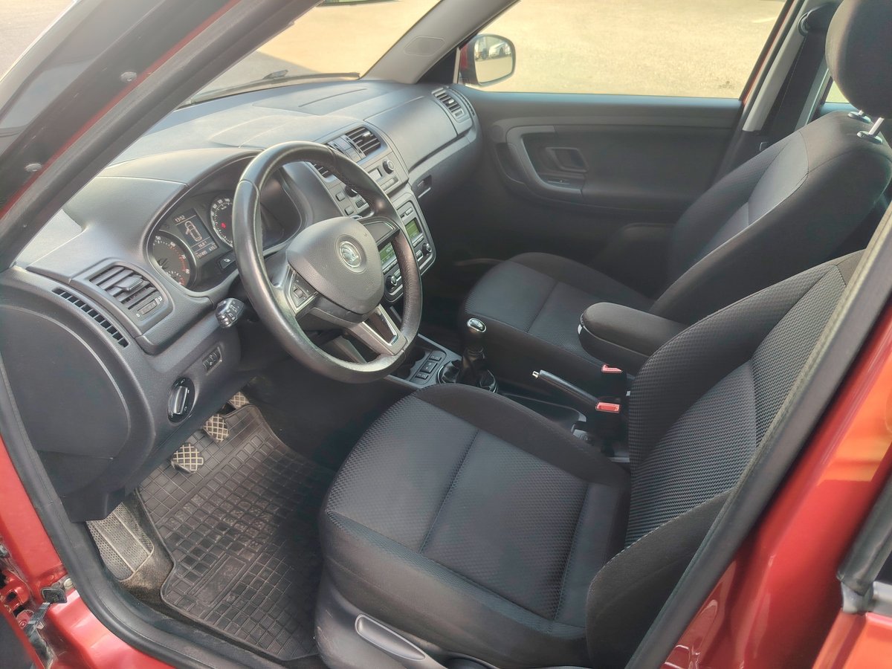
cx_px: 446
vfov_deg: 56.8
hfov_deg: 71.6
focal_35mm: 24
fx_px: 618
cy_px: 334
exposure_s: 1/50
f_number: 1.75
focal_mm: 5.25
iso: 151
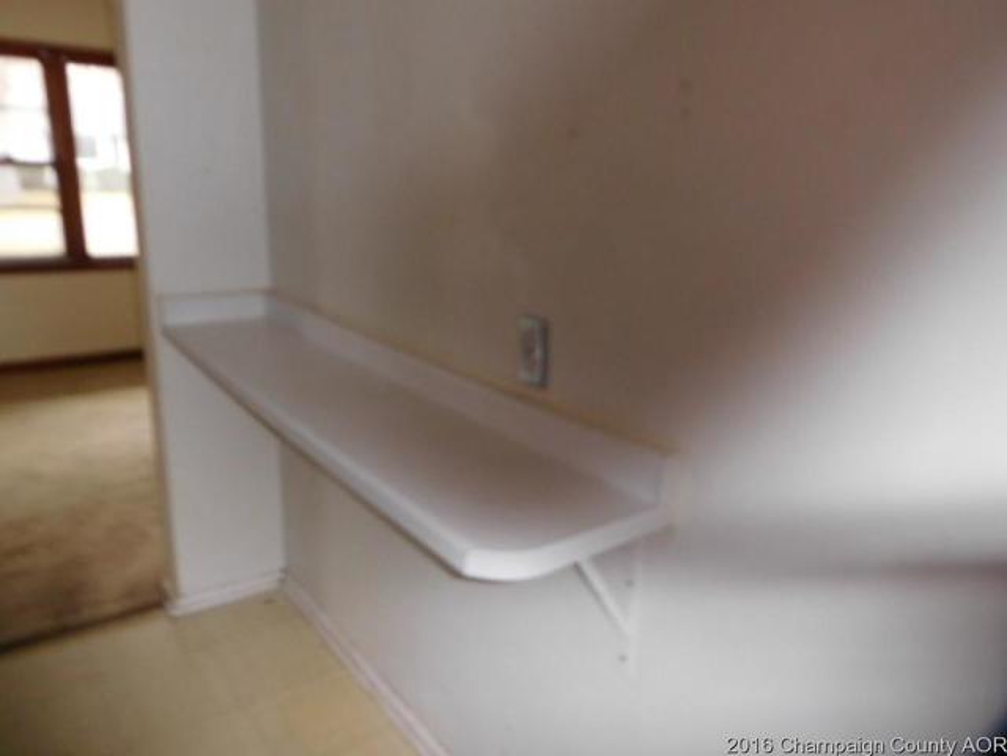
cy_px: 378
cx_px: 504
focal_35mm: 25
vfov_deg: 54.9
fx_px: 727
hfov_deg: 69.4
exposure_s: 1/30
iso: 320
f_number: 3.4
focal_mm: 4.5
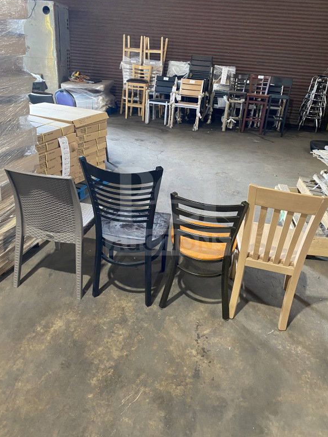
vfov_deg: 65.3
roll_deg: -4.4
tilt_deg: -24.8
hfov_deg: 51.3
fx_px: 341
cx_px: 168
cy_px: 211
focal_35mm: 27
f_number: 1.8
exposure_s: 1/49
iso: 500
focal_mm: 4.25
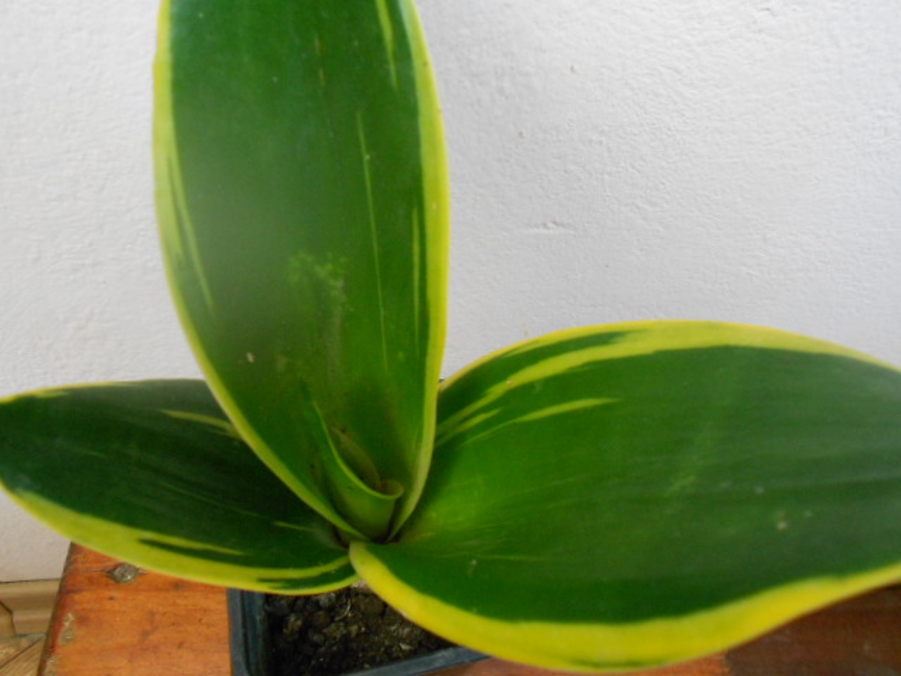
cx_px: 450
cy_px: 338
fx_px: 755
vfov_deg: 48.2
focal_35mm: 29
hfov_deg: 61.7
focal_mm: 5.3
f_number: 3.4
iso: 400
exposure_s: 1/30
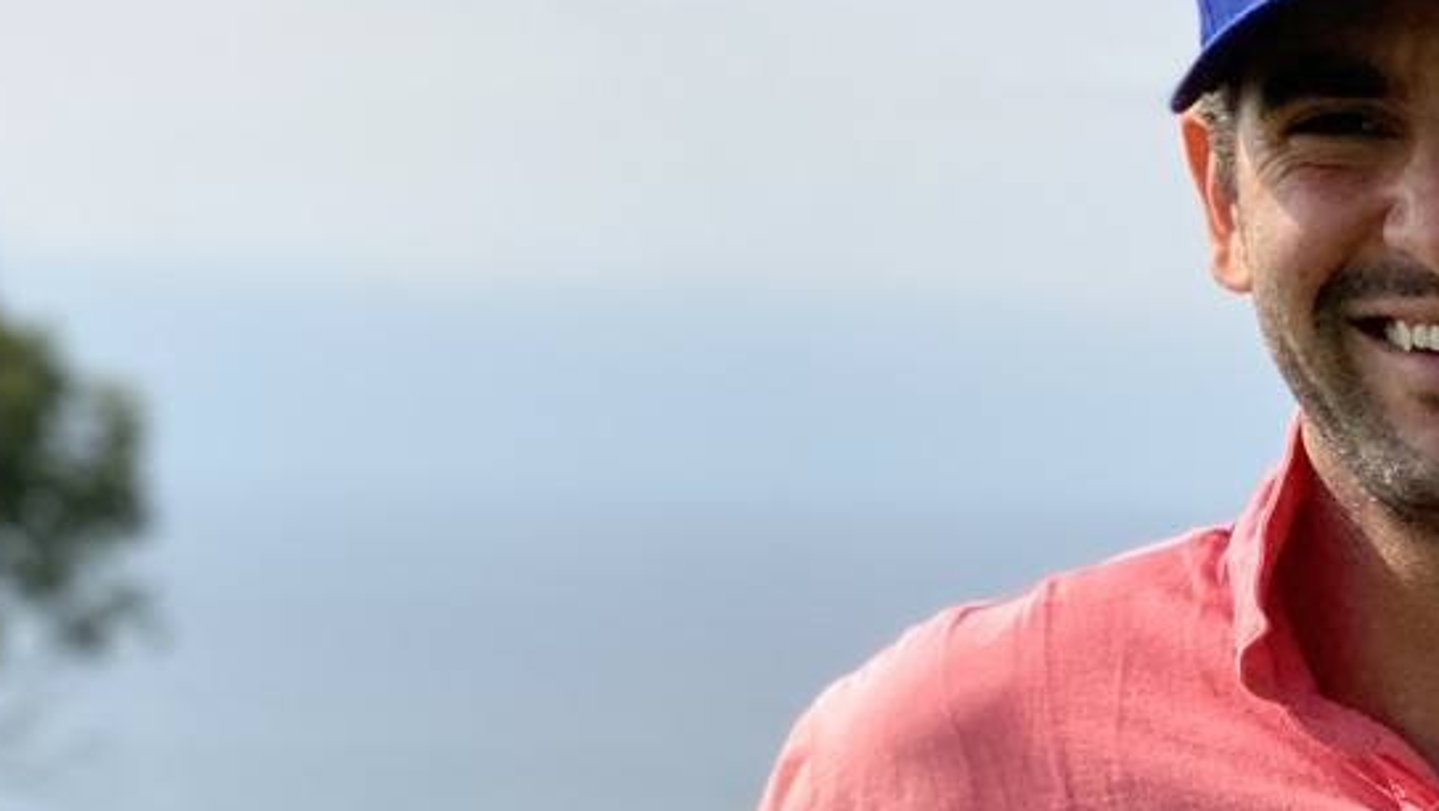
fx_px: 5573
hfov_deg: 14.7
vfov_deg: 8.3
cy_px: 769
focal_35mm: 146
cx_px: 546
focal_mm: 6
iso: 20
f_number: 2
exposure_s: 1/2179
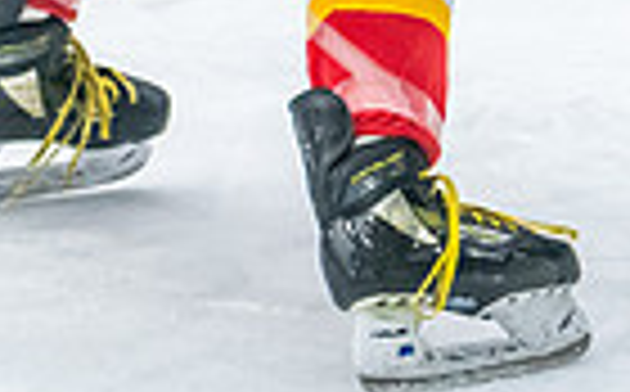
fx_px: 7165
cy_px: -577
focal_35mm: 418
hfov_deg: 5.0
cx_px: 145
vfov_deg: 3.1
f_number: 2.8
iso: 3200
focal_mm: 82
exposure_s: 1/800
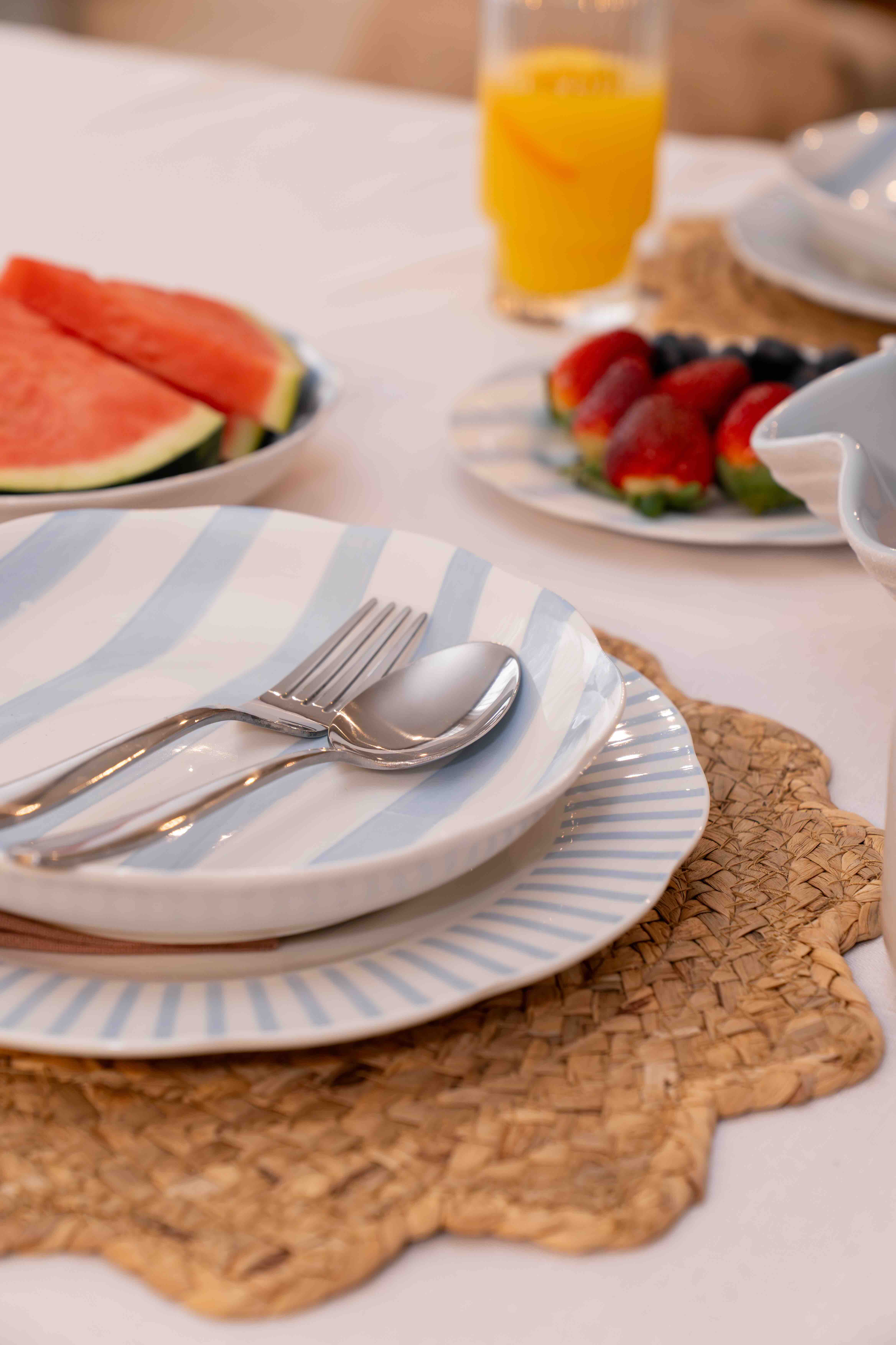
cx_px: 448
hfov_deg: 19.5
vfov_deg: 28.8
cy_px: 672
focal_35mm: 70
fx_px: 2613
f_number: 5
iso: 2500
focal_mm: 70
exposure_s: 1/160
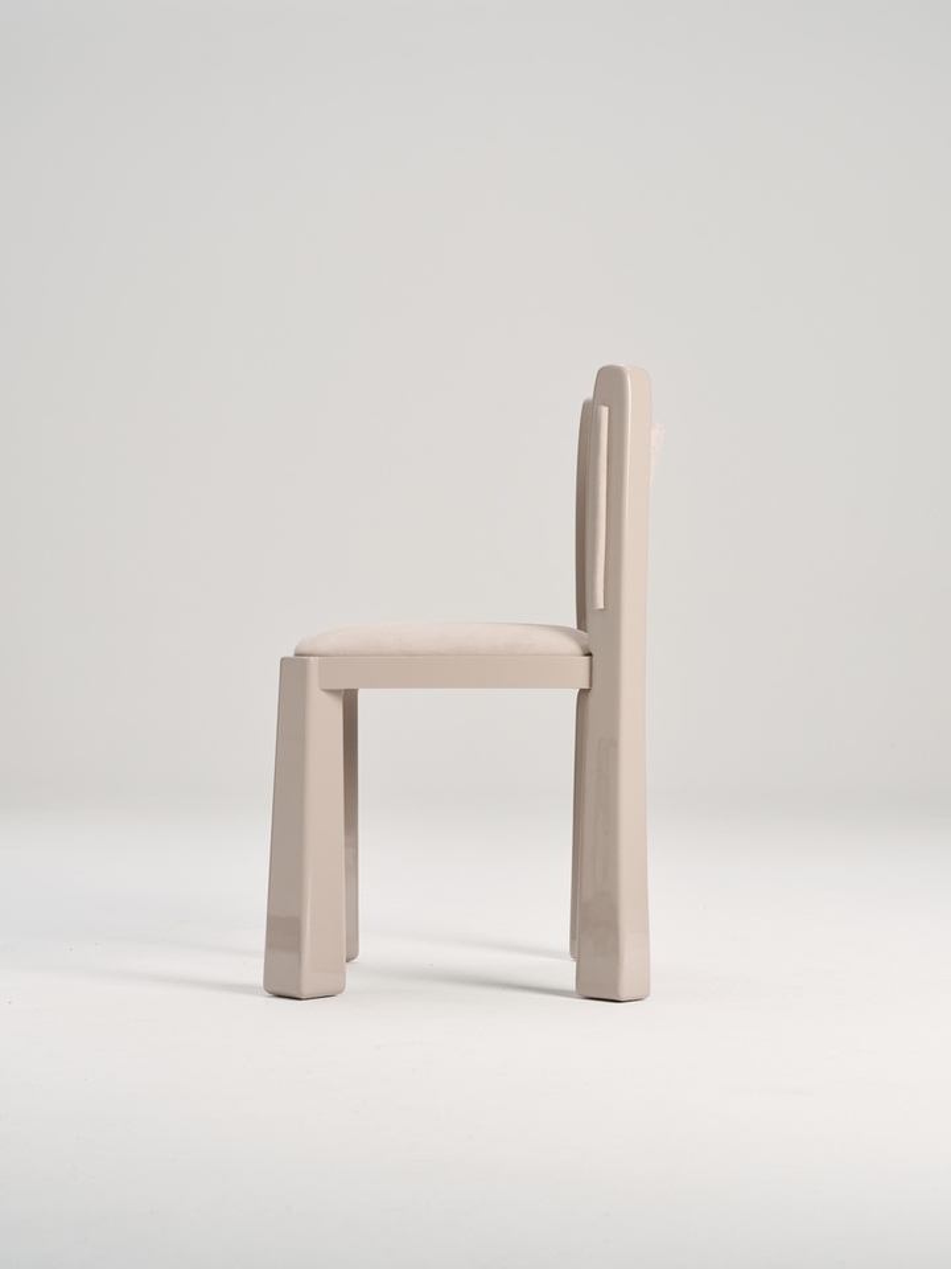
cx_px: 476
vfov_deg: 24.7
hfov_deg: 18.7
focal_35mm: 79
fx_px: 2894
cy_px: 634
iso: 2000
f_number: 13
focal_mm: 100
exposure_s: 1/125
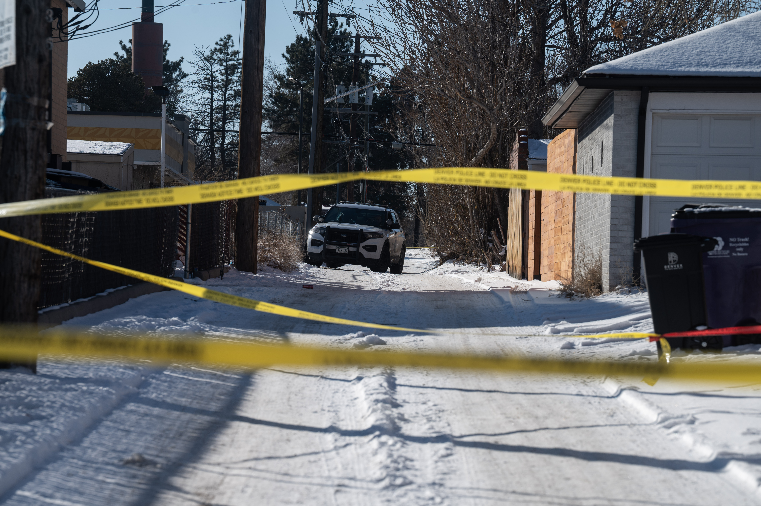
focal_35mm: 150
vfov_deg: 9.1
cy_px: 253
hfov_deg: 13.7
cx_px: 380
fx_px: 3169
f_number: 8
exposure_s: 1/750
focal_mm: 150
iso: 100
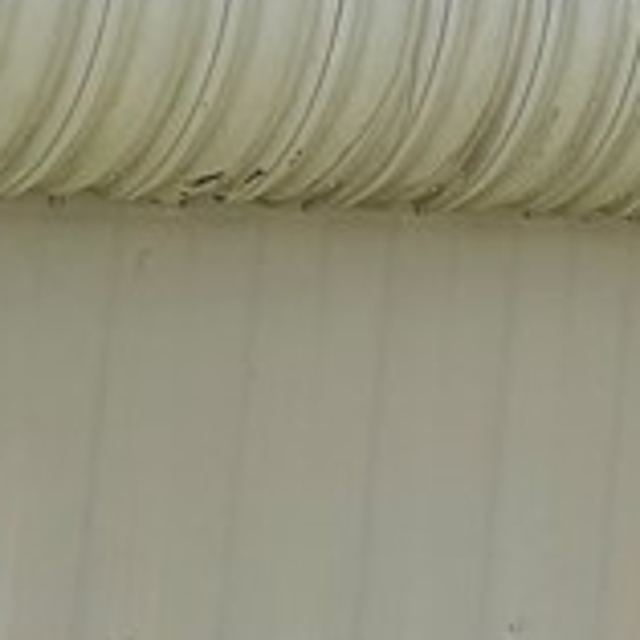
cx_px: 1639
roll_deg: -2.6
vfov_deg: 11.4
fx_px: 3138
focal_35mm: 150
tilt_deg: +5.5
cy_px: -159
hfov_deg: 9.9
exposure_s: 1/2451
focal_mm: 5.96
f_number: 1.6
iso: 50
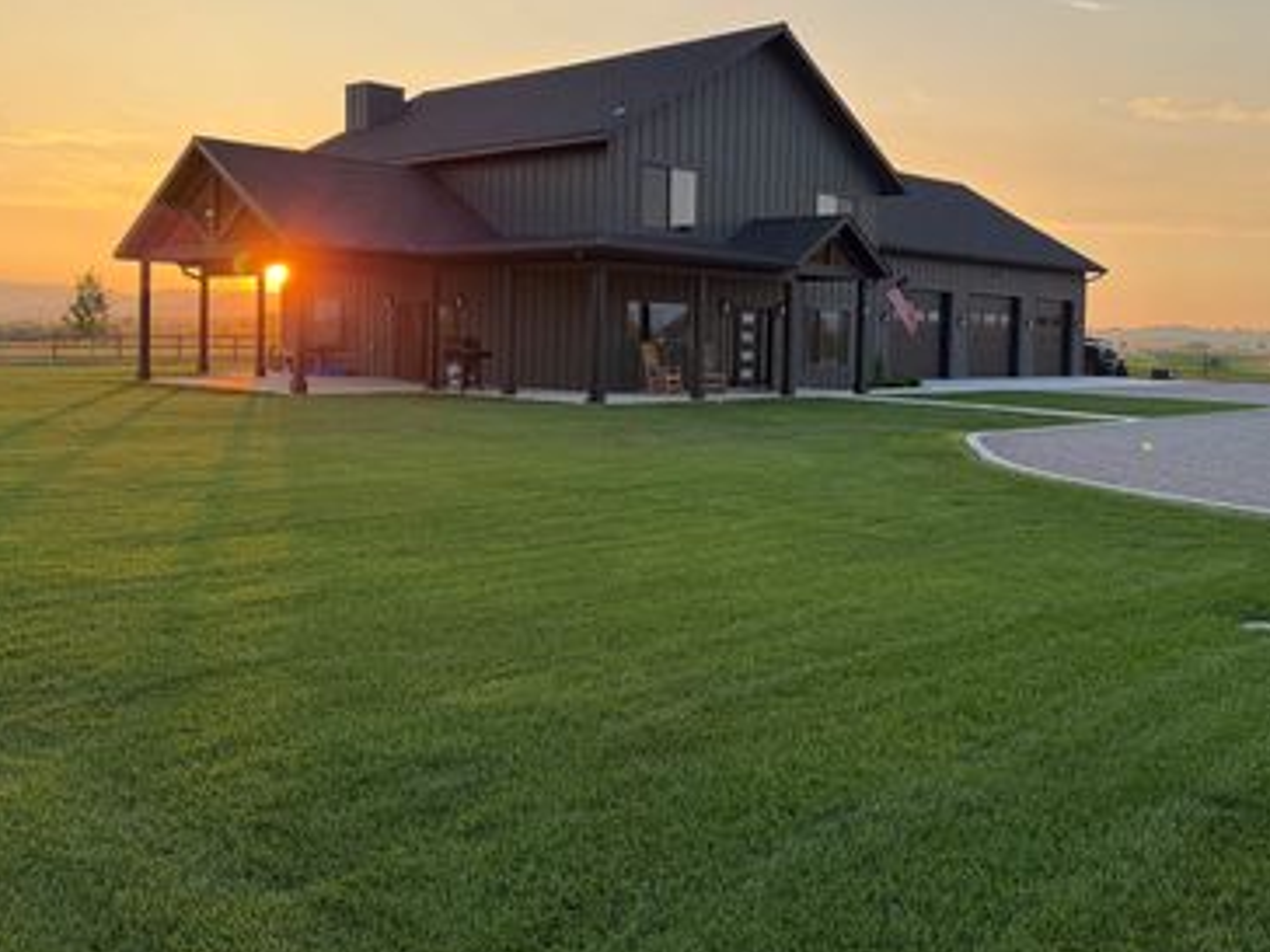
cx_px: 715
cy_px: 361
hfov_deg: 55.2
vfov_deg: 42.6
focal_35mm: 33
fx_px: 1211
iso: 100
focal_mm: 6.76
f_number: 1.78
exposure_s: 1/627
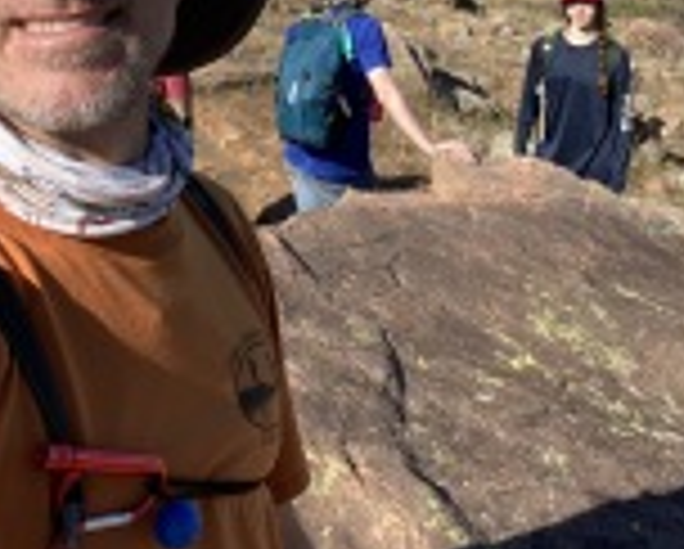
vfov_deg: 26.6
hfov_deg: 34.7
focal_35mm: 54
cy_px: -4
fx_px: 1095
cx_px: 387
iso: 25
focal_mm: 2.71
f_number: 2.2
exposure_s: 1/964
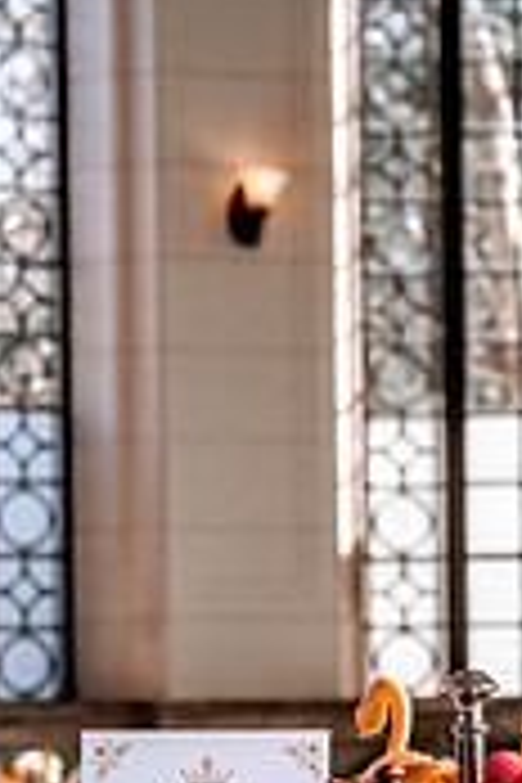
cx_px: 360
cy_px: 522
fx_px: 4219
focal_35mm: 194
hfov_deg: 7.1
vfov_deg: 10.6
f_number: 8
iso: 200
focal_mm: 50
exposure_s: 1/125
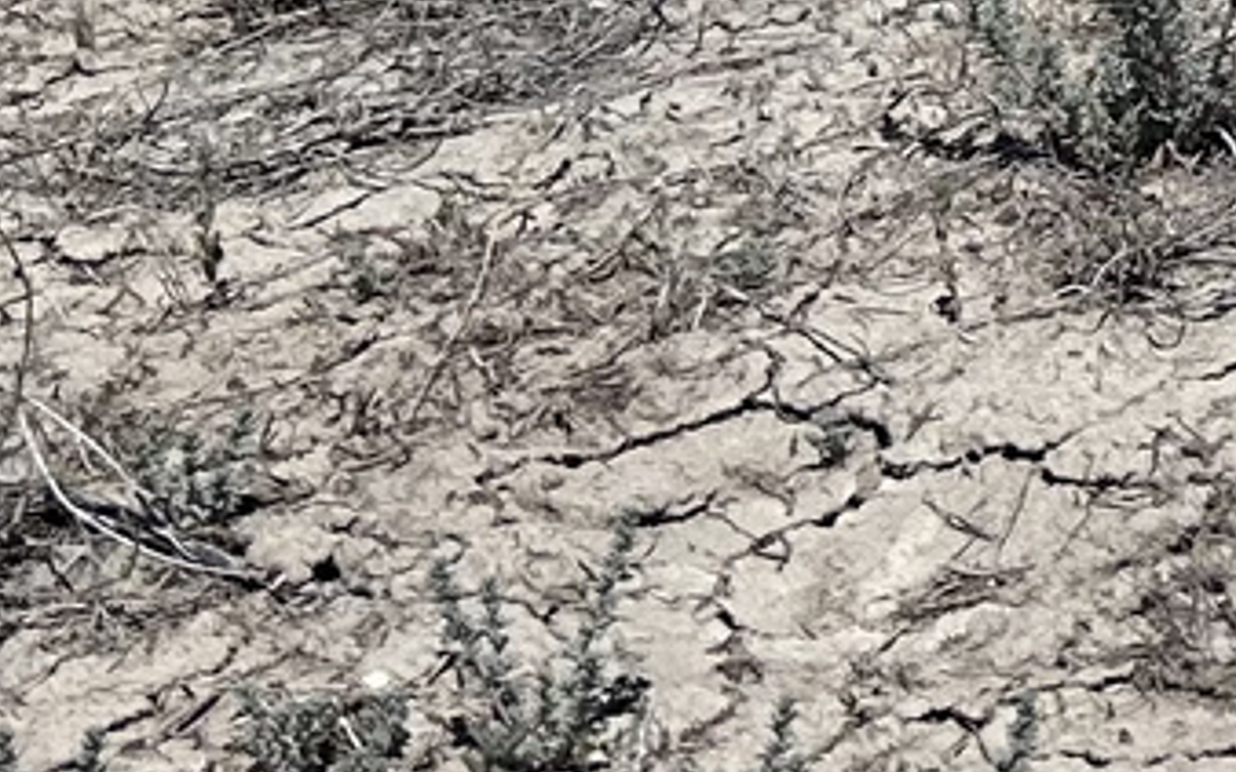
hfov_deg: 12.3
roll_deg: +2.6
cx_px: 2329
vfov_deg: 8.1
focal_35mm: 154
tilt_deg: -10.1
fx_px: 5186
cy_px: -776
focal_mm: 6.86
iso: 80
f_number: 1.78
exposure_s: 1/9709
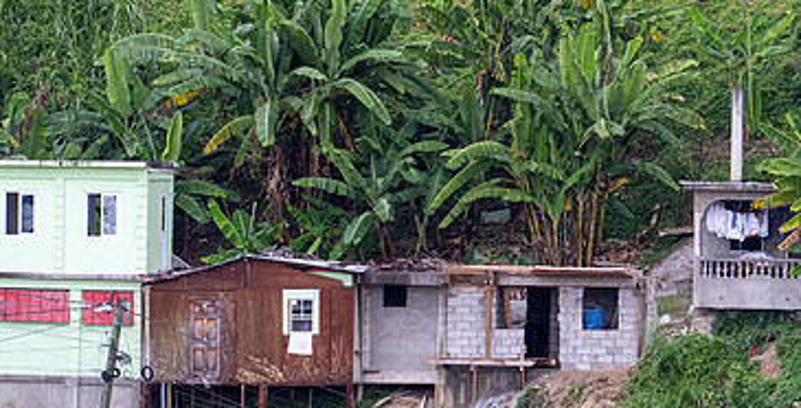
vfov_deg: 1.7
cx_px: 492
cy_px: 304
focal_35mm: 681
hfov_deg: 3.2
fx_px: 14149
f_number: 8
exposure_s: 1/1000
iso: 1600
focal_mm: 400
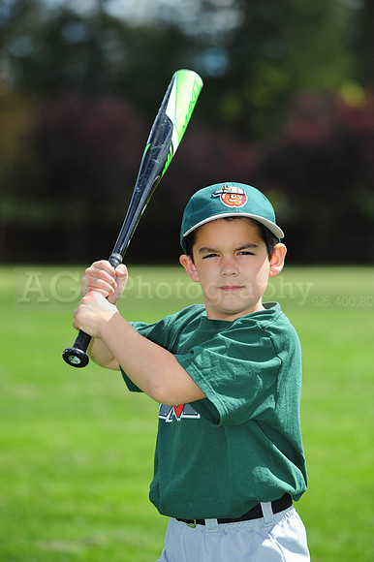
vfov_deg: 12.5
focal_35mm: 165
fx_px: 2574
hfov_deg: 8.3
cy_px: 281
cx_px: 187
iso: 400
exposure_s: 1/2000
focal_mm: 165
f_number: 5
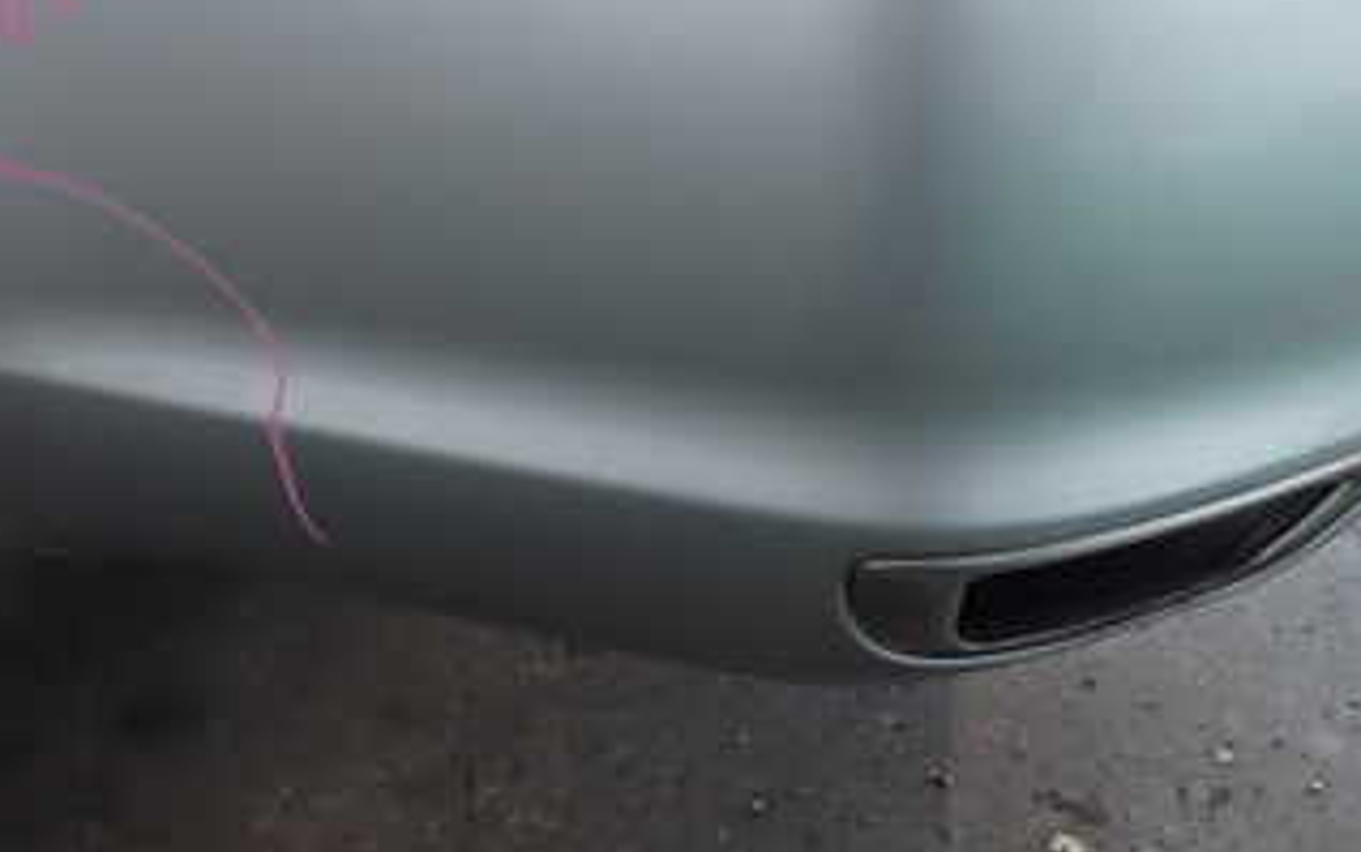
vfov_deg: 25.0
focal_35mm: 50
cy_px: 73
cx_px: 770
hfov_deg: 40.2
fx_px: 1855
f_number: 2
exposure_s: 1/60
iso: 125
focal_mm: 4.5
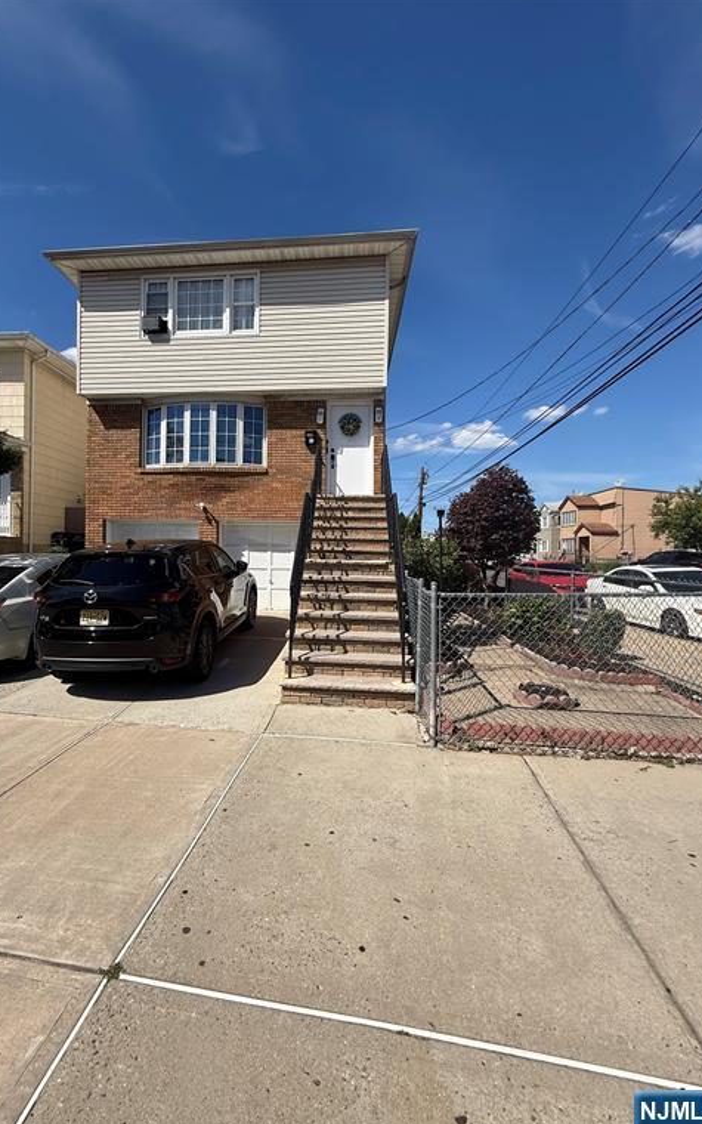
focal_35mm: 15
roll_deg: -0.8
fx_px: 459
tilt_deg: -0.4
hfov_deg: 74.3
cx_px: 297
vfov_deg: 101.5
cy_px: 563
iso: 50
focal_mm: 2.22
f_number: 2.2
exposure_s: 1/3125
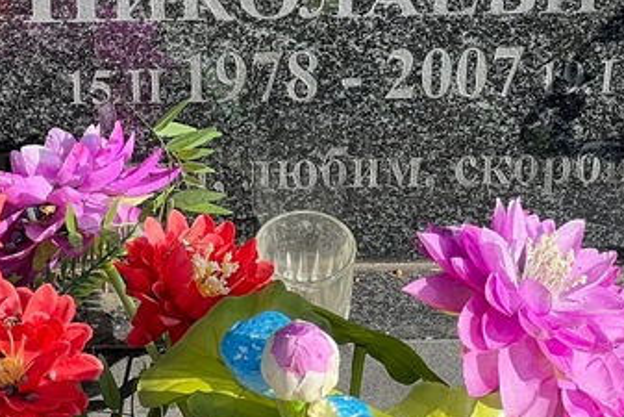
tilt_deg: -42.5
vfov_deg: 7.2
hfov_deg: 10.8
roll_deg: -1.8
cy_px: -67
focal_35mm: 190
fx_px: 3295
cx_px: 320
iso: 32
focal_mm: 9
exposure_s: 1/261
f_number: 2.8
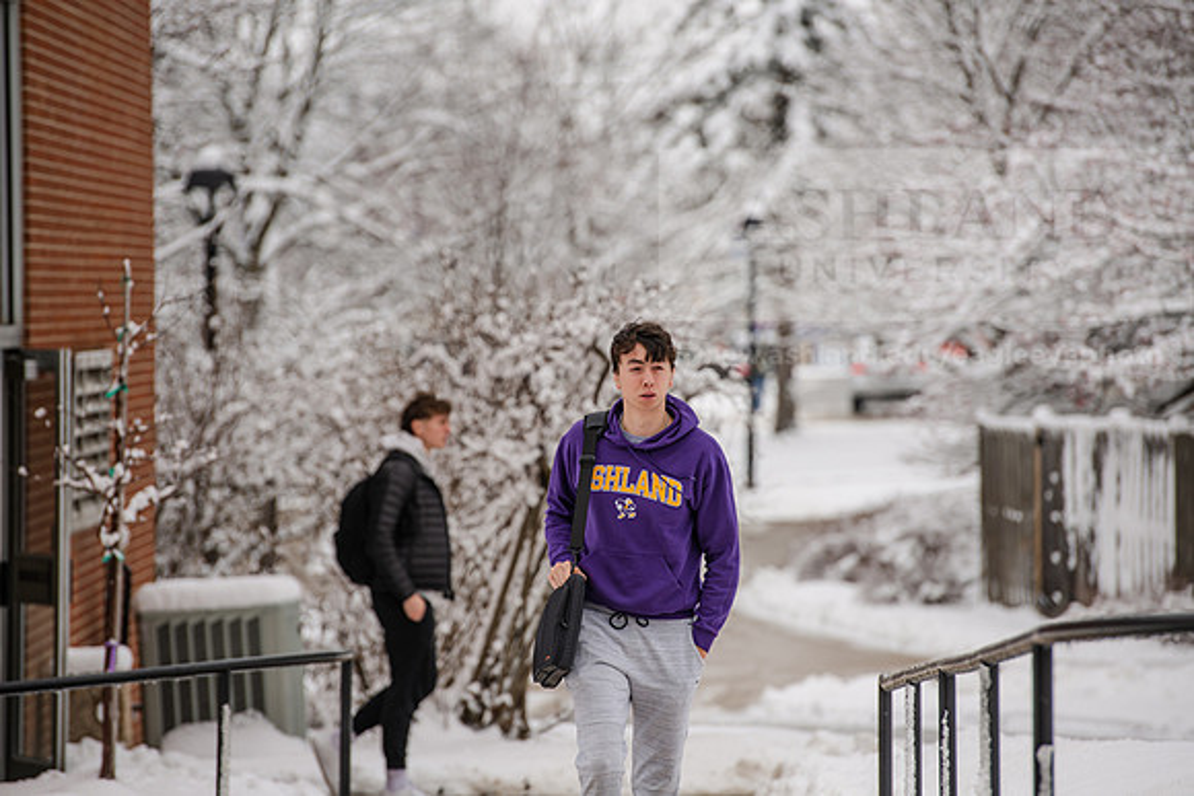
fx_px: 6635
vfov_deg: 6.9
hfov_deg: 10.3
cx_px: 597
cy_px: 398
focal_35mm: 200
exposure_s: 1/400
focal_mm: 200
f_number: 4
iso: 100
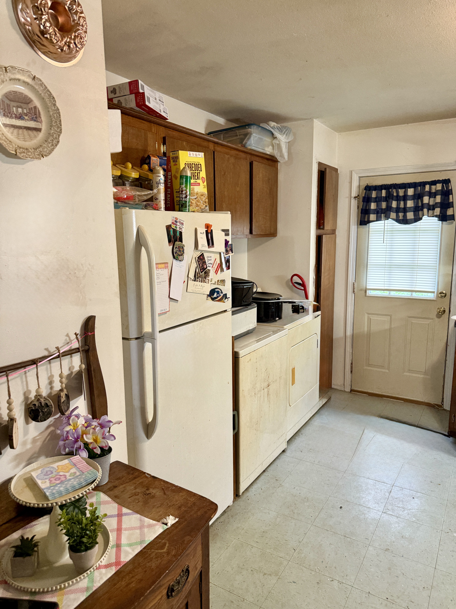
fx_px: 422
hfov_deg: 56.8
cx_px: 228
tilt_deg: -9.3
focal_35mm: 24
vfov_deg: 71.6
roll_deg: +0.5
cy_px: 304
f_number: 1.78
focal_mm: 6.76
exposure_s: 1/60
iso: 320
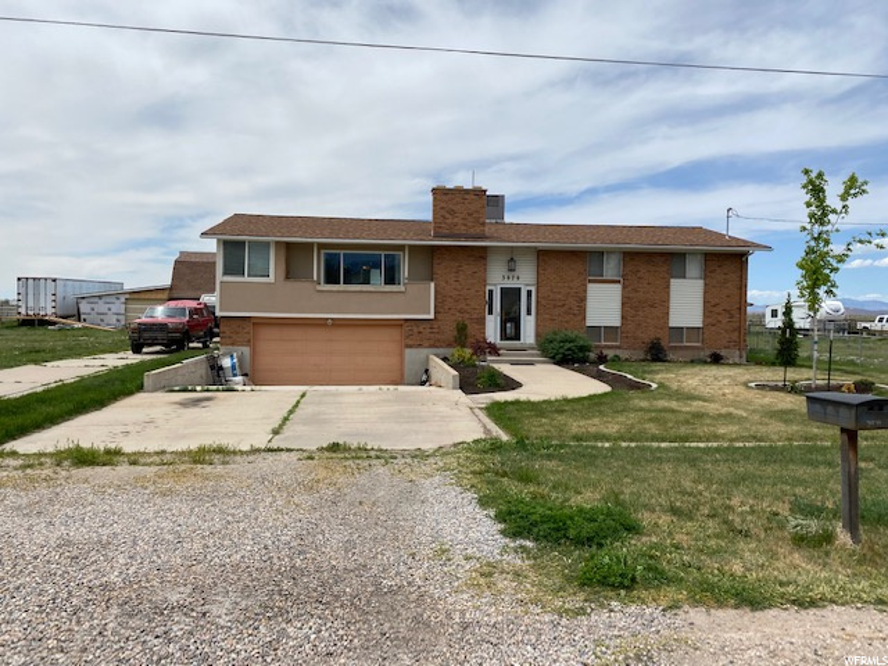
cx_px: 444
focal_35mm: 26
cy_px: 333
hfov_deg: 67.3
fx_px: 667
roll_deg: -0.2
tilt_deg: +0.1
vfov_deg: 53.1
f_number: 1.8
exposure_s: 1/5236
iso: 32
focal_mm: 4.25
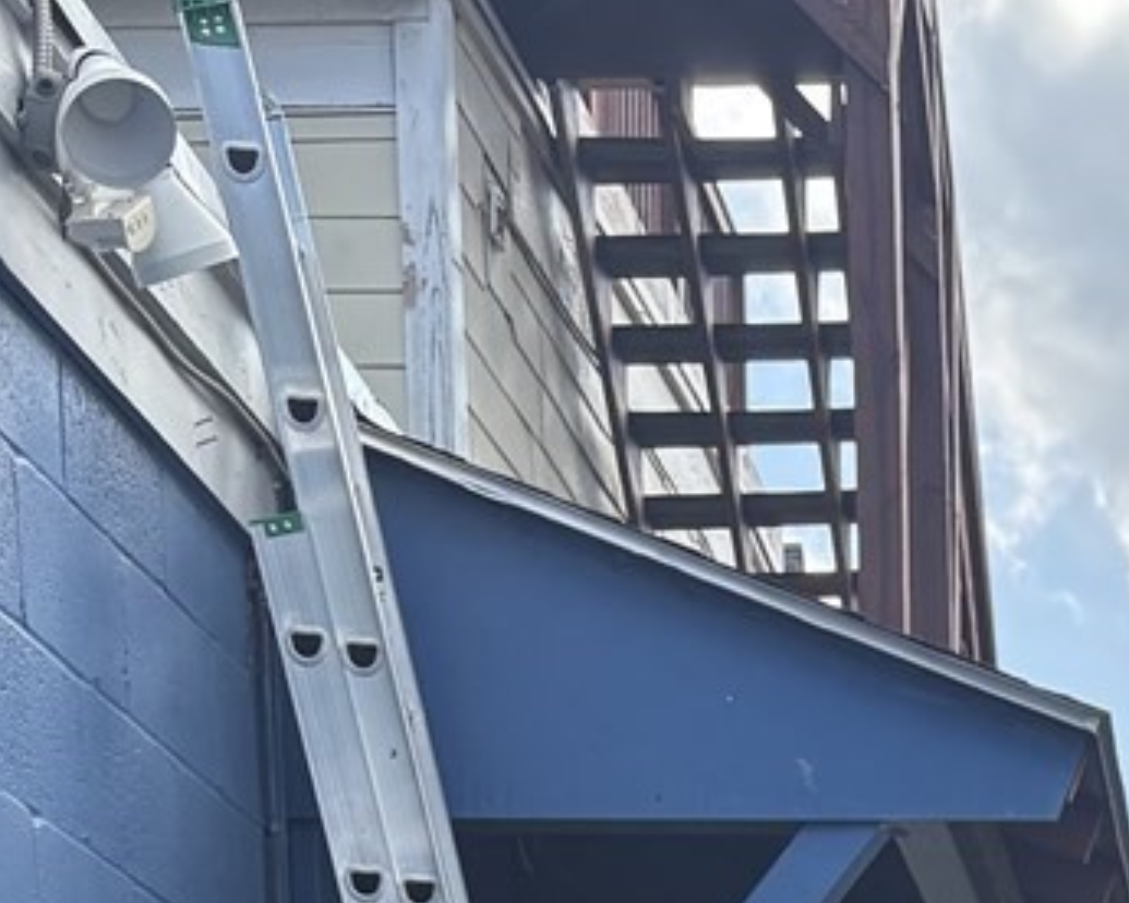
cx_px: 1188
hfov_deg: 16.6
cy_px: 2329
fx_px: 3776
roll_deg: -0.7
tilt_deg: -8.4
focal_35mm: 113
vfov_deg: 11.0
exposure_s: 1/884
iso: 50
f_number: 1.6
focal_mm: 5.96
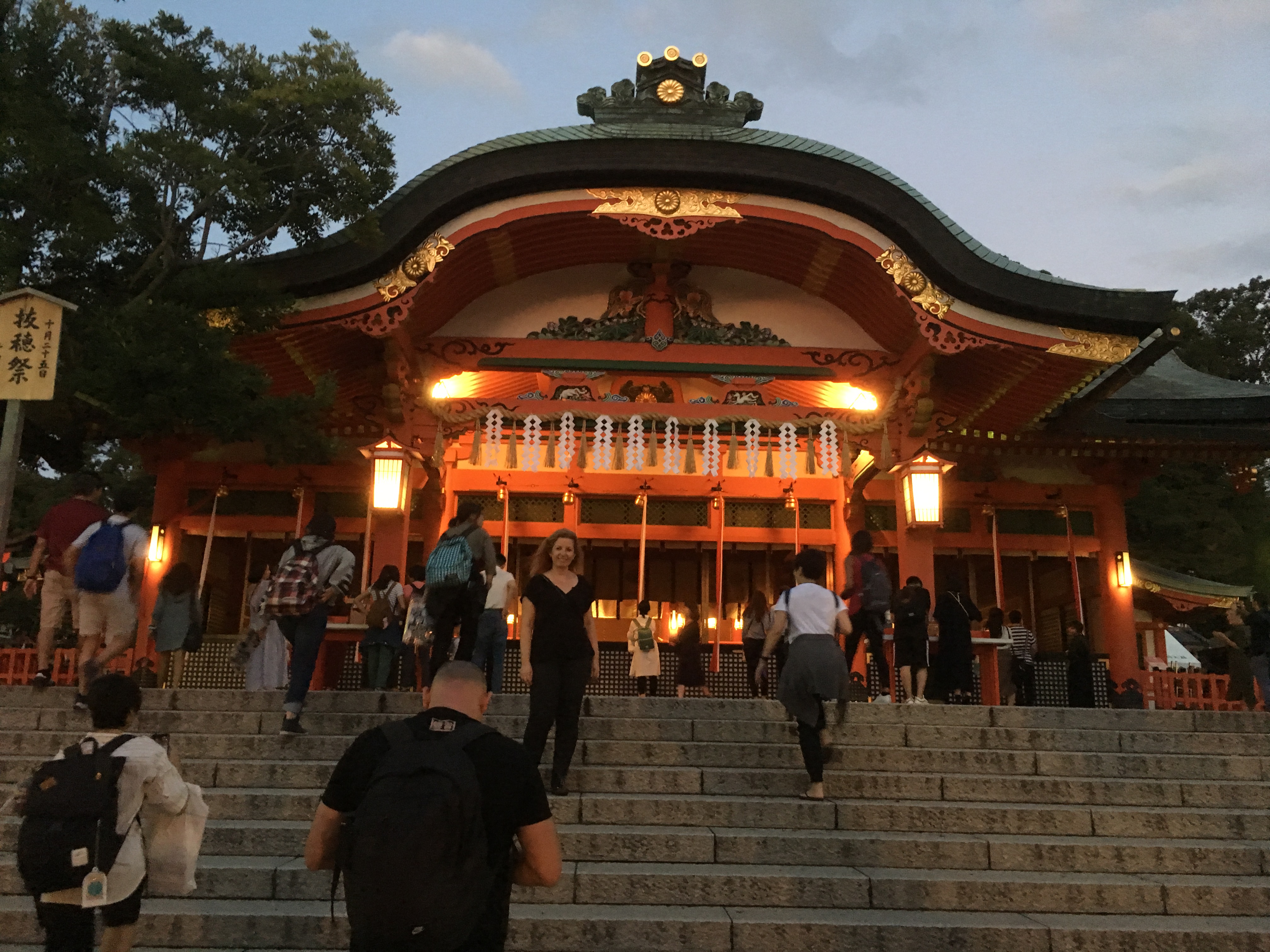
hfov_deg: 61.7
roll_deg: -1.9
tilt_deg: +14.6
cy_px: 476
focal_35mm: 29
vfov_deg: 48.2
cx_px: 635
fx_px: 1064
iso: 400
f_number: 2.2
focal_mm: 4.15
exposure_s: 1/15
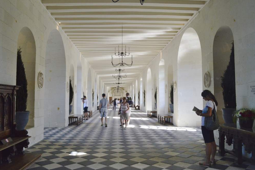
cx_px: 127
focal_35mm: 28
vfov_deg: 46.4
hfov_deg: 65.5
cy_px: 86
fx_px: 198
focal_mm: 18
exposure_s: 1/50
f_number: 13
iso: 800
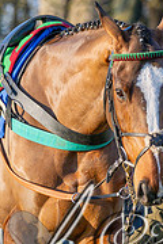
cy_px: 182
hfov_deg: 1.5
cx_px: 199
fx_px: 6207
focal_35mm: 914
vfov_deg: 2.3
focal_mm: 150
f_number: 4
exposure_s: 1/1000
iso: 400
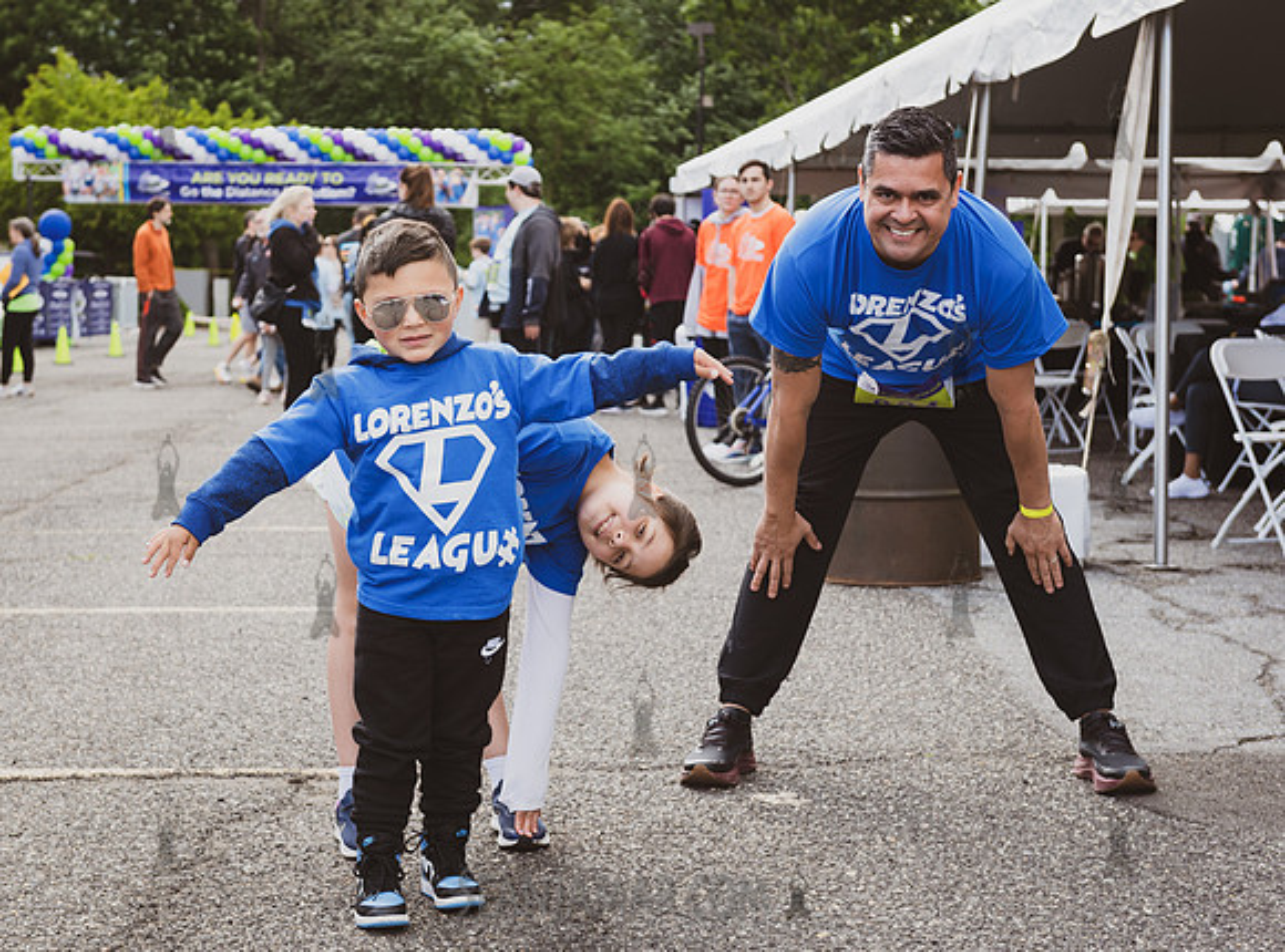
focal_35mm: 67
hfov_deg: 29.1
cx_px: 506
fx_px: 2471
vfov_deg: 21.8
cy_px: 448
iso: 200
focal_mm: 56
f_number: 4
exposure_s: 1/320
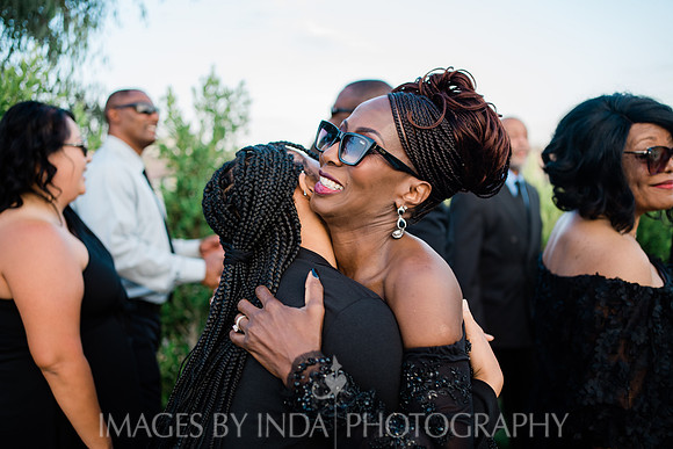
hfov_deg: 54.4
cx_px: 336
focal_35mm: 35
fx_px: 654
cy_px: 224
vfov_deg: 37.9
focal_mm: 35
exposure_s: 1/200
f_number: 2.2
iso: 200
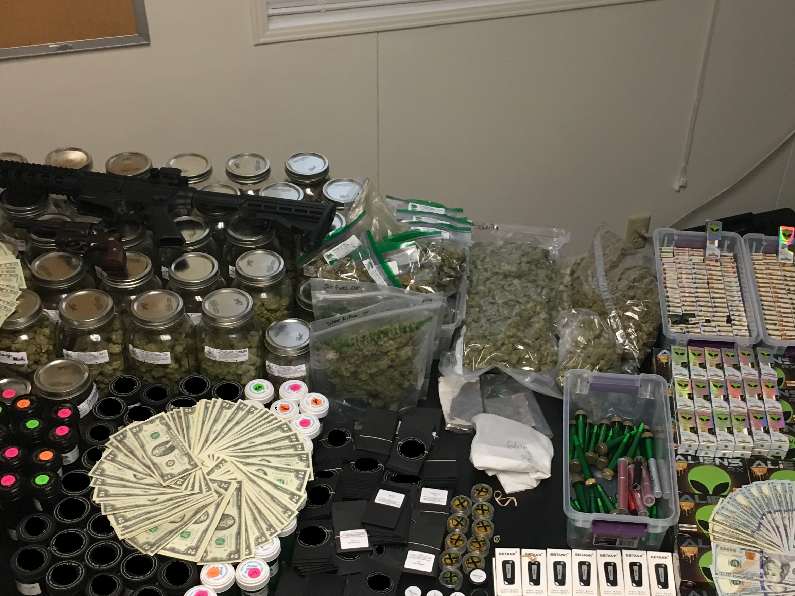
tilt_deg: -42.0
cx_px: 489
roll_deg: -1.9
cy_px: 345
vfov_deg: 29.1
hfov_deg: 38.0
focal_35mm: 50
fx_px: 1148
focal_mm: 4.15
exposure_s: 1/30
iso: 100
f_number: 2.2
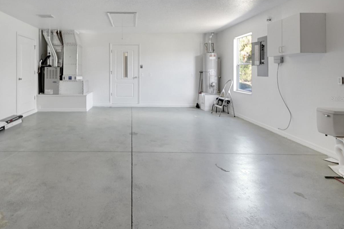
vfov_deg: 61.7
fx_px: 191
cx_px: 127
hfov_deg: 82.3
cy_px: 99
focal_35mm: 20
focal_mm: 10
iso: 500
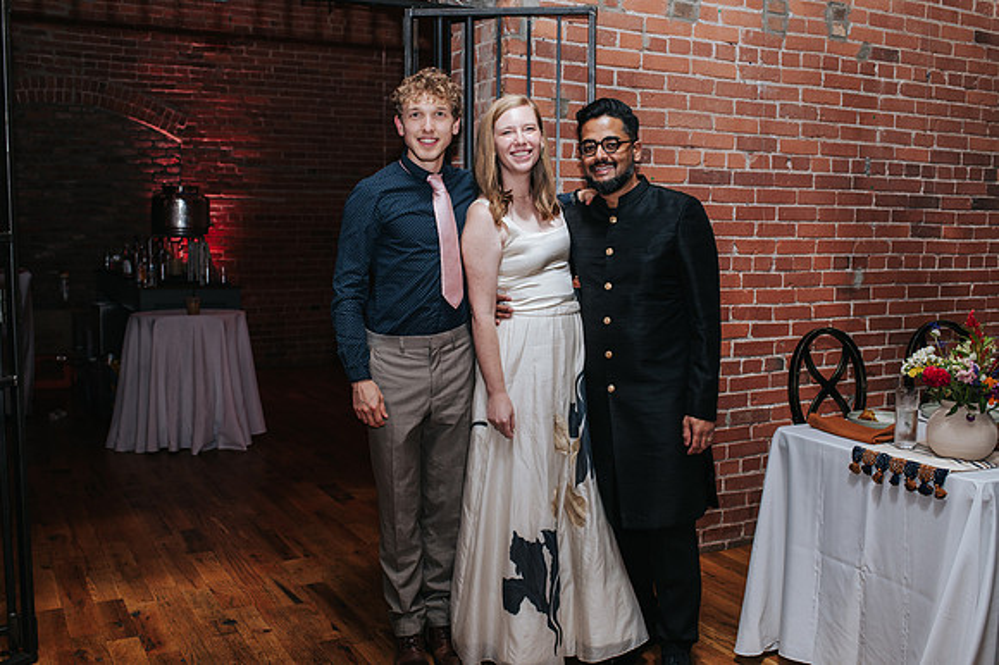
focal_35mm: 37
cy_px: 323
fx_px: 1019
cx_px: 514
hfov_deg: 52.2
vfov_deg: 36.1
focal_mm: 35
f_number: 4
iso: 800
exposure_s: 1/200
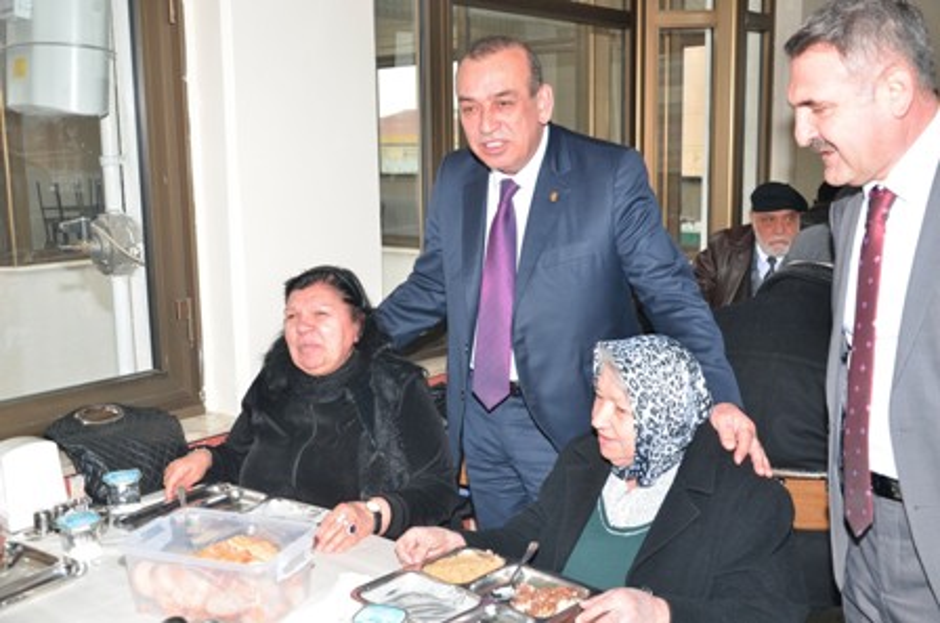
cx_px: 470
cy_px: 312
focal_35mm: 38
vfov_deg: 35.4
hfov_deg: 51.4
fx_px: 977
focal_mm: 25
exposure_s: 1/60
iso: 140
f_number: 4.5
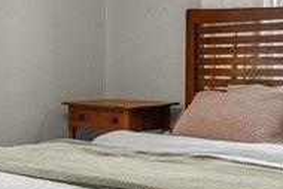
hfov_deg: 25.1
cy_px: 58
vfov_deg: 17.0
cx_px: 71
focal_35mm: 80
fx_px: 629
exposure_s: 1/10
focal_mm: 14
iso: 800
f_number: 9
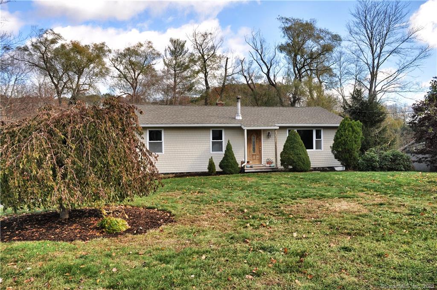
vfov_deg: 43.5
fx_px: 364
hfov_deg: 62.0
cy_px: 145
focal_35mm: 30
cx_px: 218
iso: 200
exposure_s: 1/200
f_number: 7.1
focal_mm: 20
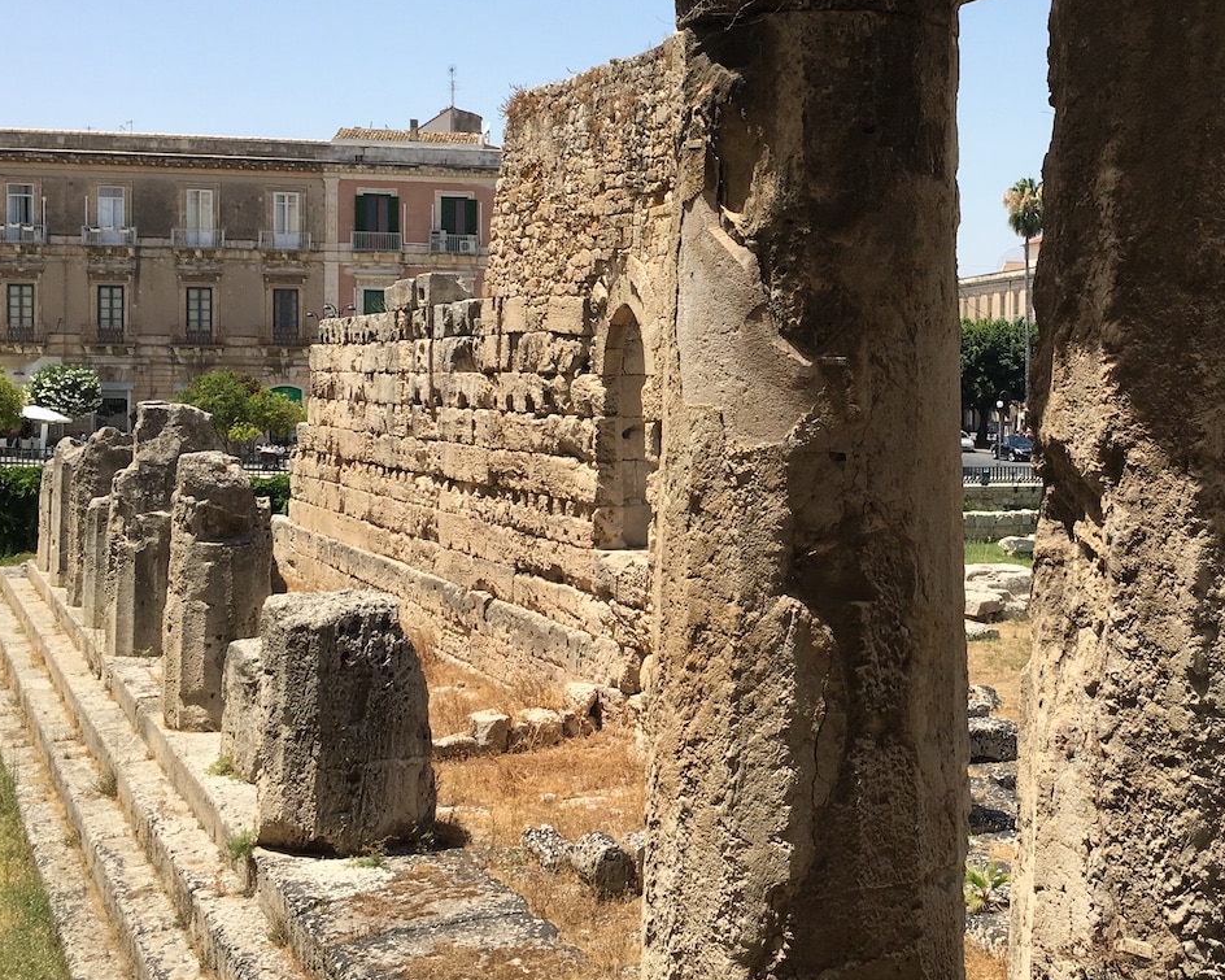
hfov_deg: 40.4
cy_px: 412
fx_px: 1631
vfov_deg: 33.4
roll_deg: -0.2
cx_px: 869
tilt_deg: -1.7
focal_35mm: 45
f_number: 2.2
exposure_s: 1/1350
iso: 25
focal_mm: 4.15
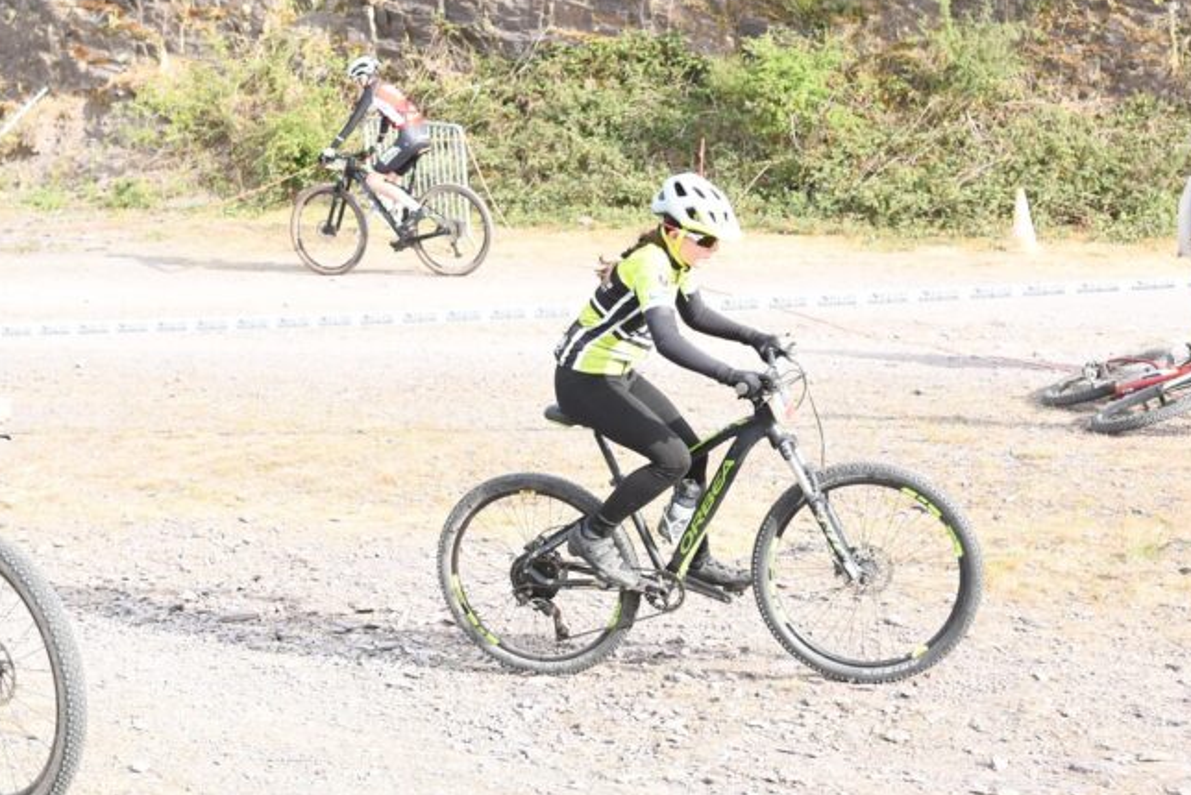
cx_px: 562
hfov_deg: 32.4
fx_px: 2052
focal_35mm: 62
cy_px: 365
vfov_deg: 21.9
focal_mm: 26
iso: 640
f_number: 20
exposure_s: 1/1600
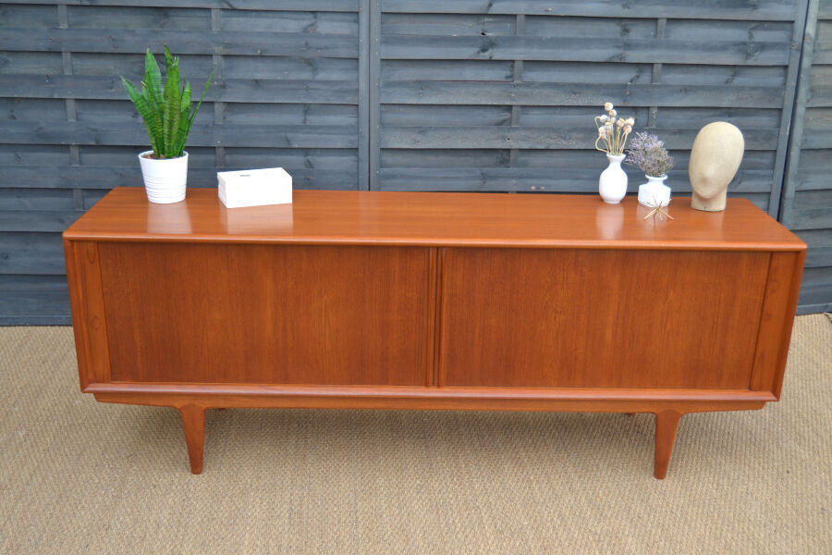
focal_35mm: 39
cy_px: 278
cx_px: 416
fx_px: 901
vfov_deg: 34.2
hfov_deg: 49.6
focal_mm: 26
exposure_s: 1/200
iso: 100
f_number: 4
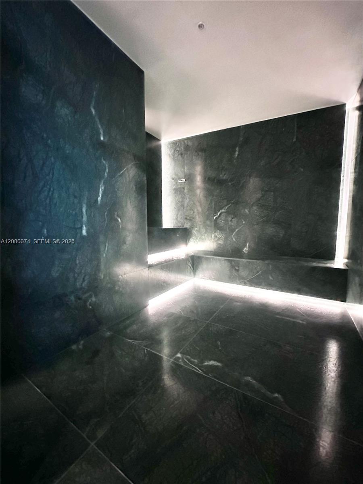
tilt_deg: -6.4
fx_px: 196
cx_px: 182
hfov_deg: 85.7
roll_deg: -0.3
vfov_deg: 102.1
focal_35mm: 14
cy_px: 242
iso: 1600
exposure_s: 1/40
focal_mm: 2.22
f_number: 2.2
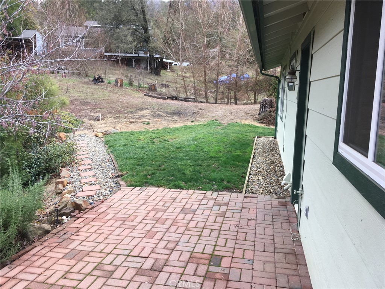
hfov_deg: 61.7
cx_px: 192
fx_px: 323
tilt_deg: -10.0
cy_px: 144
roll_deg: -1.0
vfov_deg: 48.2
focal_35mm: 29
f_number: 2.2
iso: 32
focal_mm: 4.15
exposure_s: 1/120
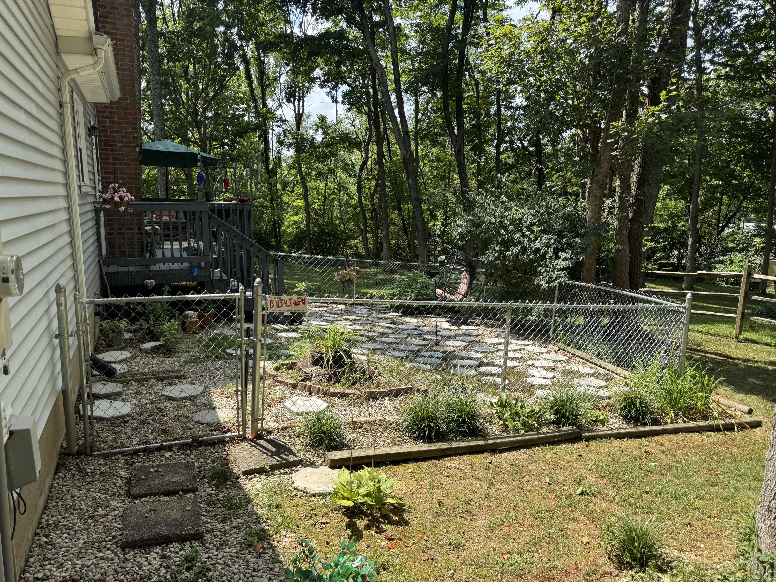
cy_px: 291
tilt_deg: -8.7
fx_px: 538
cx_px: 388
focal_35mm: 24
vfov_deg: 56.8
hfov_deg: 71.6
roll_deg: -1.4
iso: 80
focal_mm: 6.76
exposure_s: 1/1456
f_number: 1.78
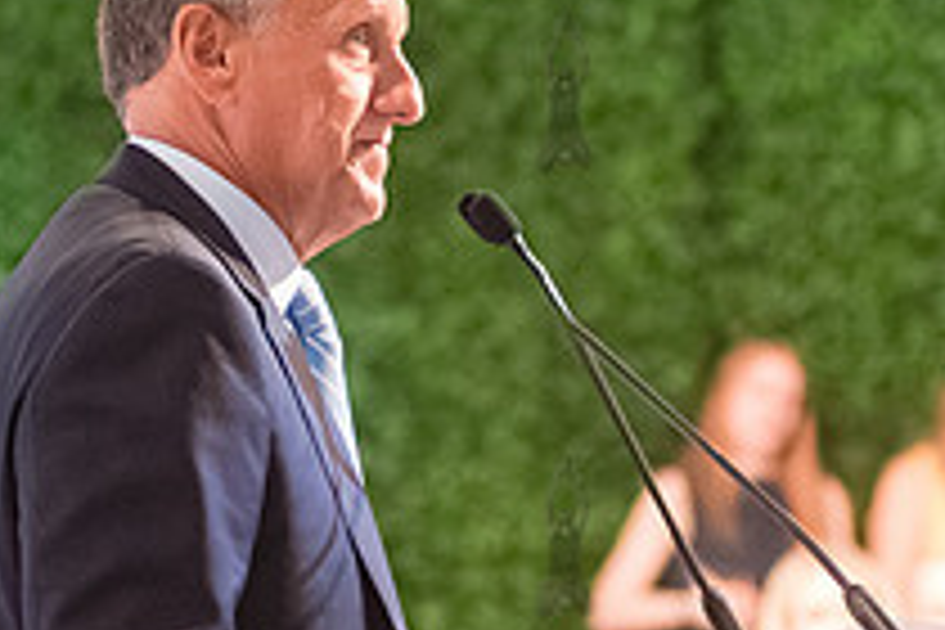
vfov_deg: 5.1
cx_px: 563
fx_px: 7139
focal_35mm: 272
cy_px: 410
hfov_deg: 7.6
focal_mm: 80
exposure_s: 1/160
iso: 6400
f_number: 2.8
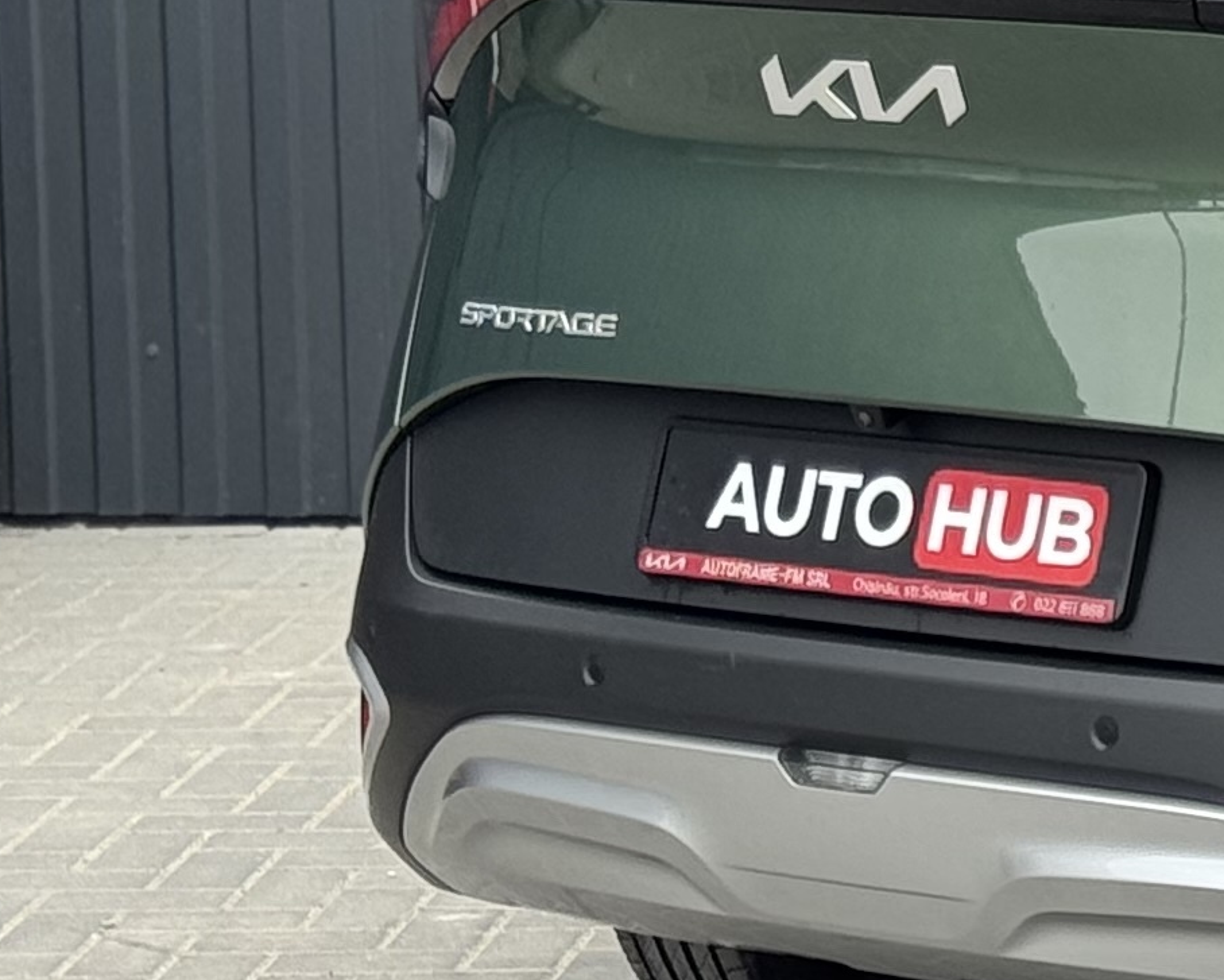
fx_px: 7537
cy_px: 523
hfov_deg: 8.9
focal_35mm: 208
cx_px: 2201
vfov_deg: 7.4
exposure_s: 1/121
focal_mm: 6.76
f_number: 1.78
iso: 80
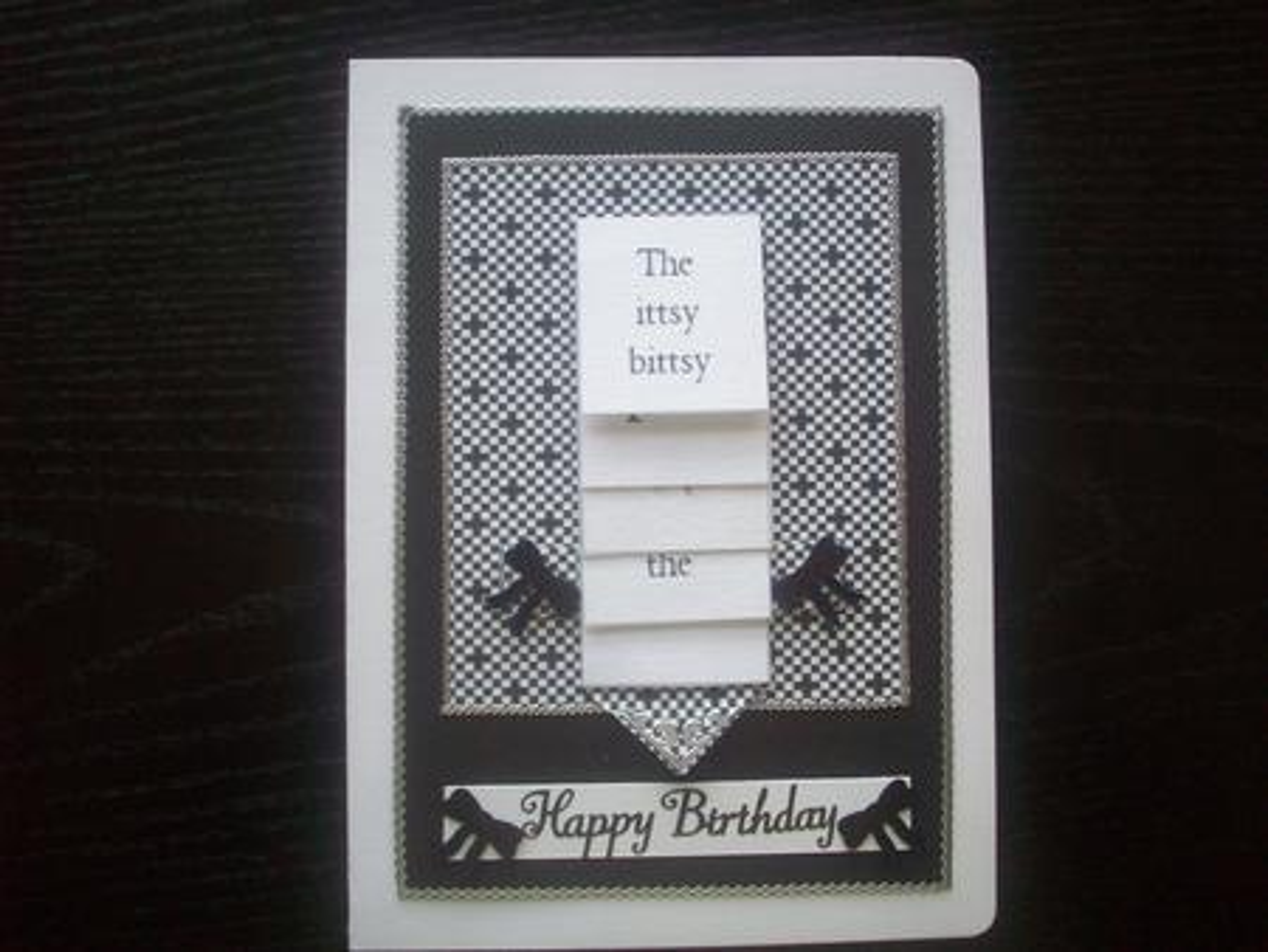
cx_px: 634
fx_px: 1356
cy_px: 476
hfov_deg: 50.1
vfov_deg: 38.7
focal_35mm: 37
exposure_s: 1/28.4
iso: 160
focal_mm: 6.2
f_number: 2.8
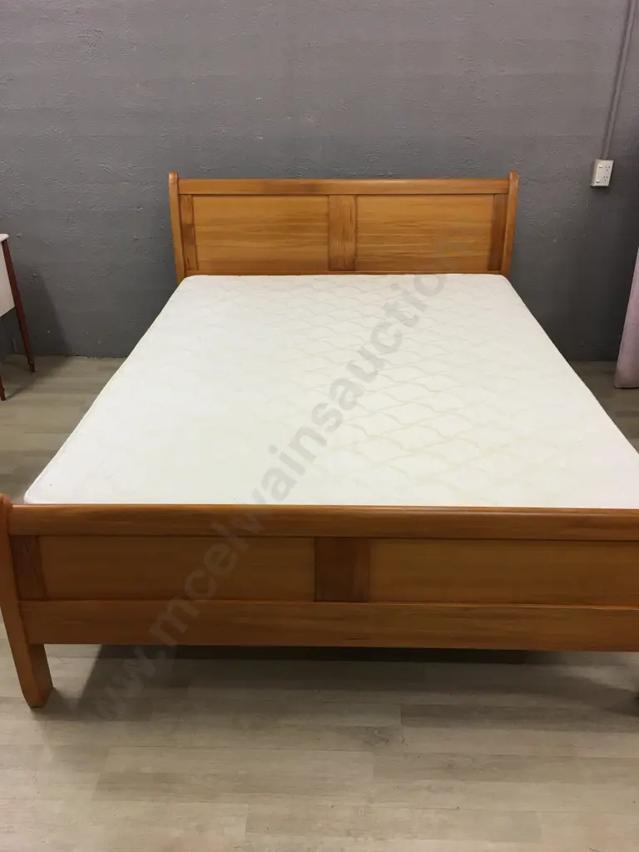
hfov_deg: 48.2
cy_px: 426
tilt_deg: -24.8
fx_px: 714
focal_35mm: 29
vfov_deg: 61.7
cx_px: 320
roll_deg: -0.6
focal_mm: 4.15
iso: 32
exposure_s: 1/33
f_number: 2.2
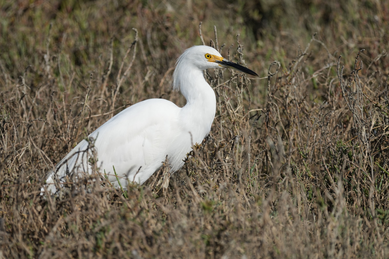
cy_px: 130
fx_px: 9076
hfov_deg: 2.5
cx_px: 194
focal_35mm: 840
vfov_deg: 1.6
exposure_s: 1/1600
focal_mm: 560
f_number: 6.3
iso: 250
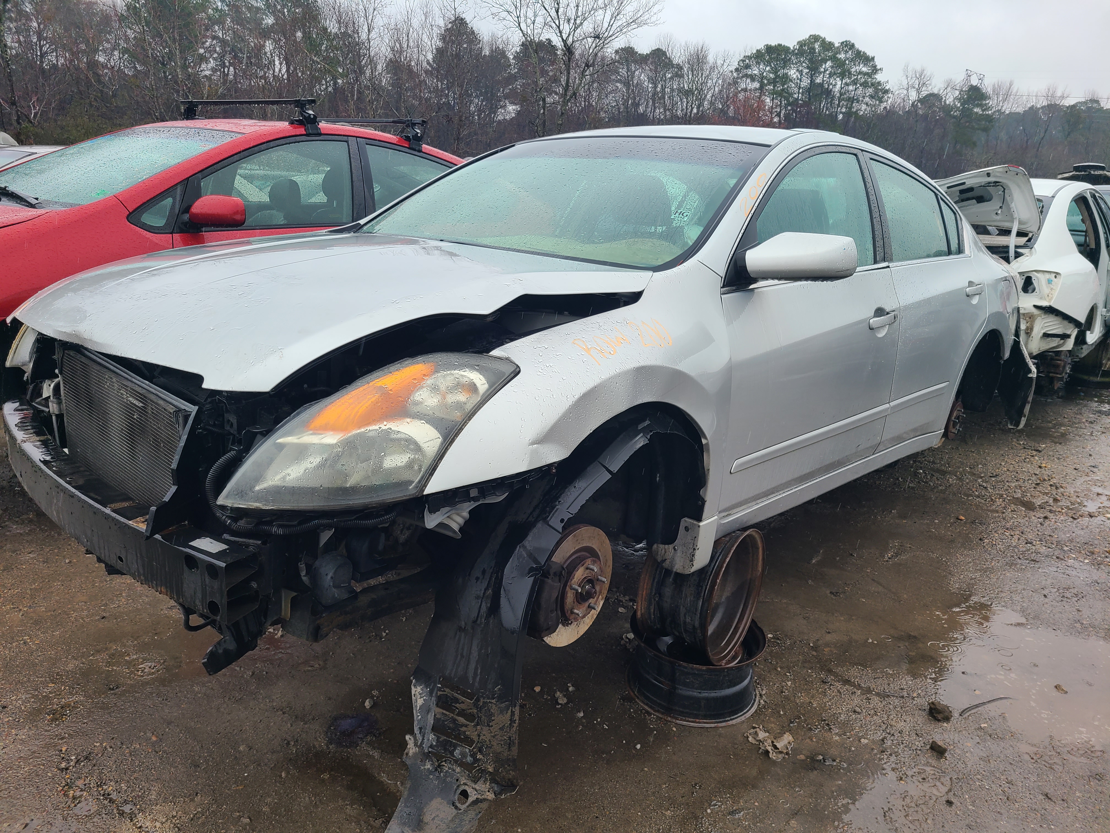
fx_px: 834
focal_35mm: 26
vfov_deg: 53.1
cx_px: 555
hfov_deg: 67.3
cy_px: 416
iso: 40
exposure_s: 1/338
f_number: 1.8
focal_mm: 5.4
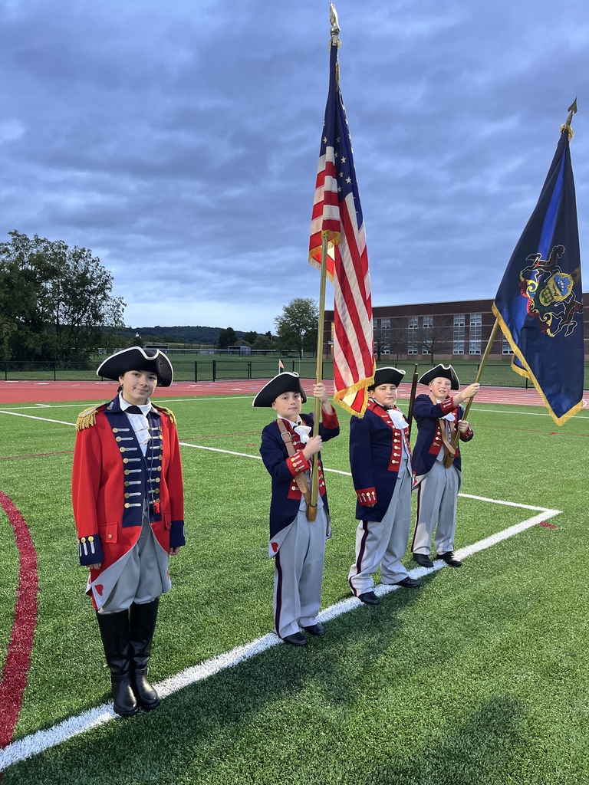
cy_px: 392
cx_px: 294
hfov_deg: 53.1
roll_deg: -1.2
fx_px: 590
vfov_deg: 67.3
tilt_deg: -4.2
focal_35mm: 26
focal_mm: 5.1
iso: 125
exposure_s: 1/60
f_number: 1.6
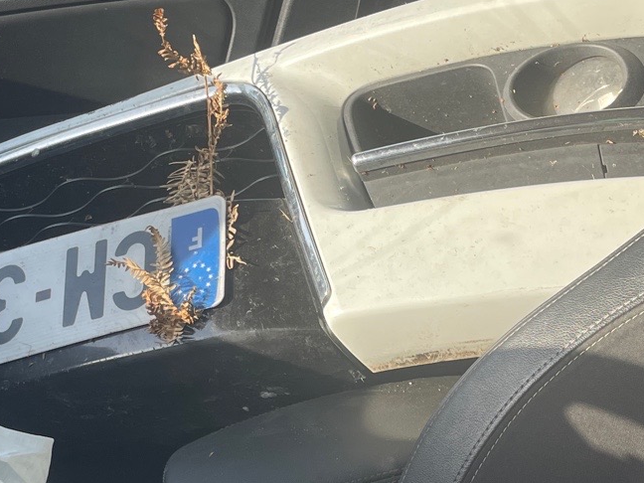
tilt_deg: -27.7
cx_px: 289
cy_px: 349
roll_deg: +1.3
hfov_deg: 25.3
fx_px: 1433
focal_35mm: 77
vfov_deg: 19.0
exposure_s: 1/409
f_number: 1.6
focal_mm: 4.2
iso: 32
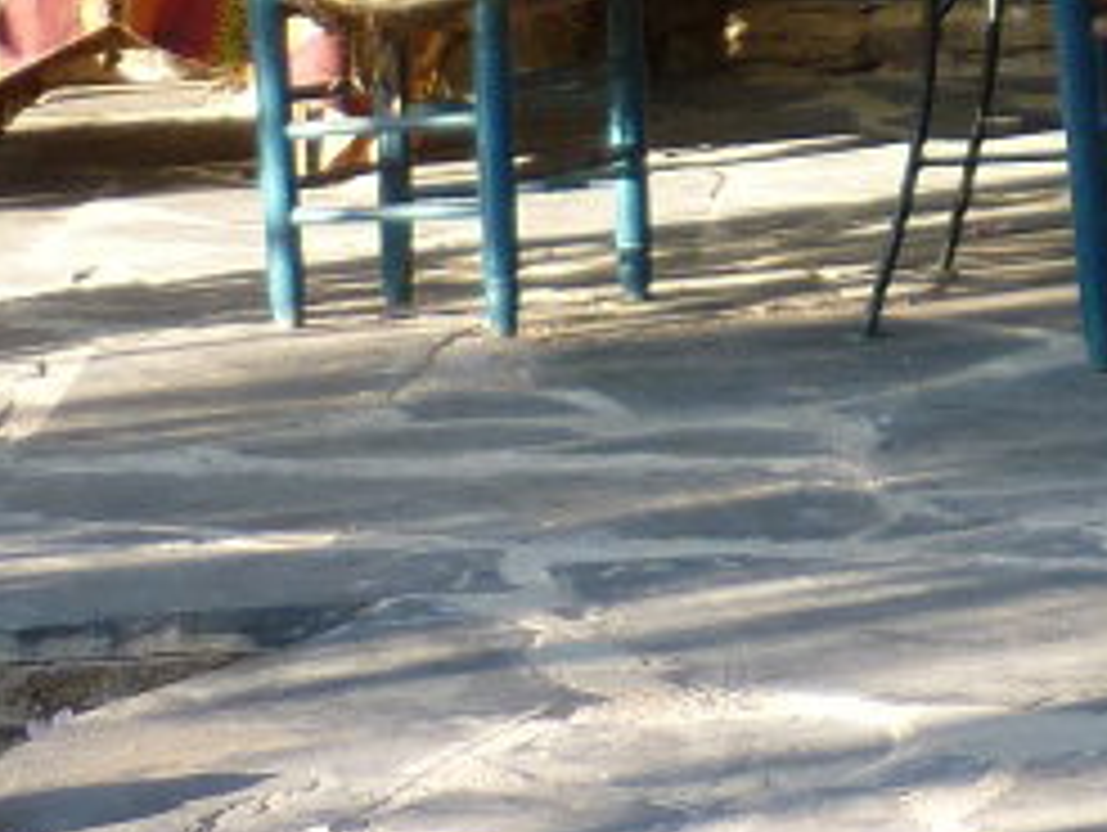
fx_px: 5634
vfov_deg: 7.9
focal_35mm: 176
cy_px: -1136
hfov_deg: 10.9
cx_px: 1582
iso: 80
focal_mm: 5.5
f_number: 2.8
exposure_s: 1/160
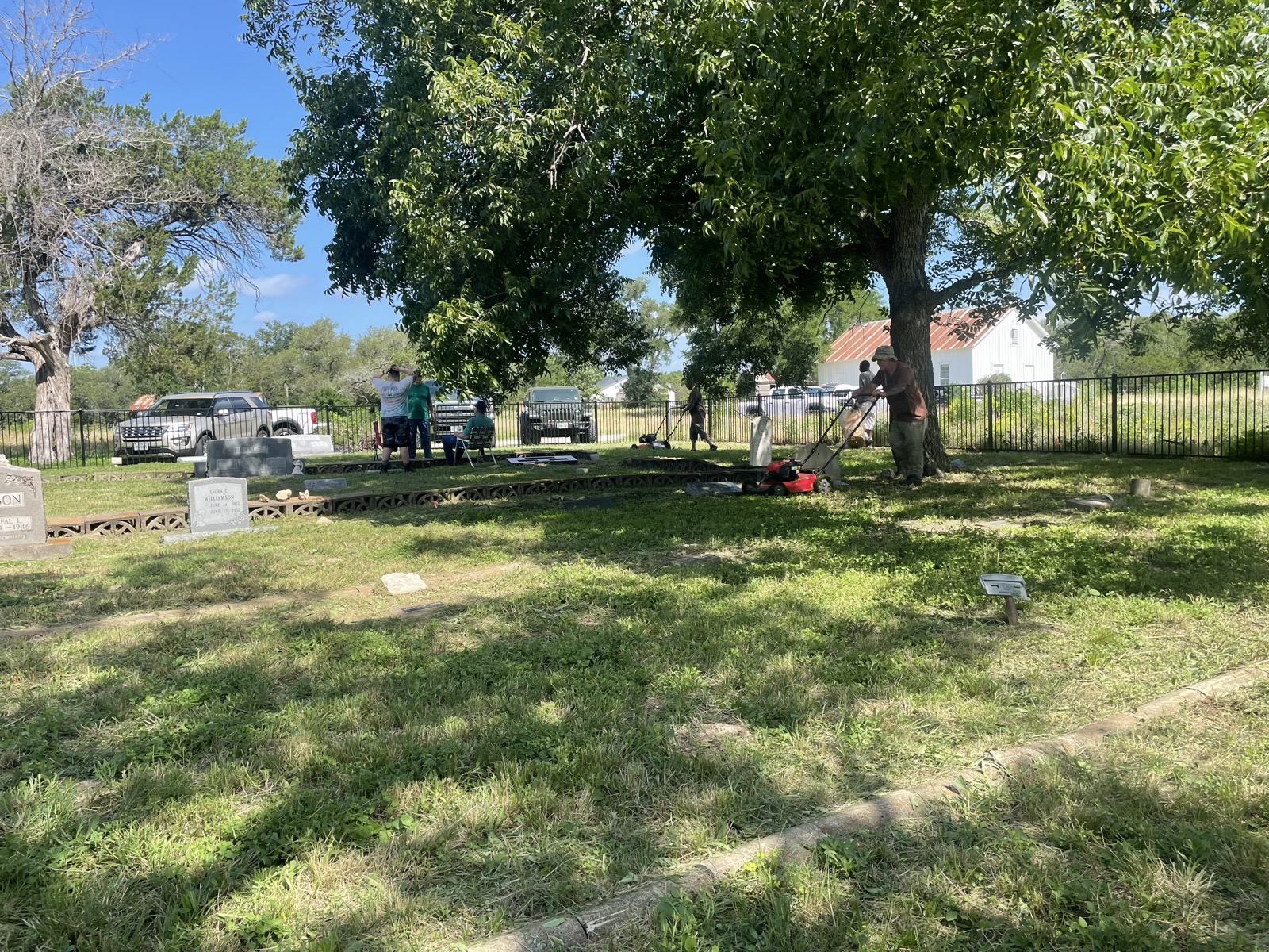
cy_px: 476
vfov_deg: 53.1
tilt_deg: -3.0
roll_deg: +2.4
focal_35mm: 26
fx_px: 953
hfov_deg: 67.3
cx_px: 634
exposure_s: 1/1135
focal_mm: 4.2
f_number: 1.6
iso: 32
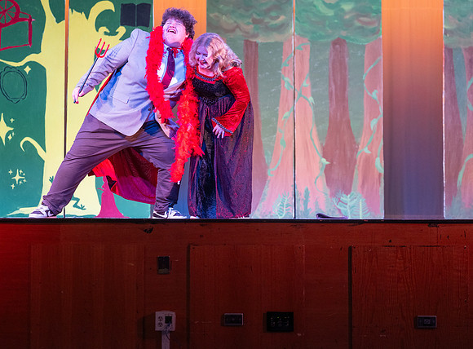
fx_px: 1464
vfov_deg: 13.6
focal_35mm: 108
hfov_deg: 18.4
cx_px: 229
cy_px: 158
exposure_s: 1/320
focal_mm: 89
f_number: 2.8
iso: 1000
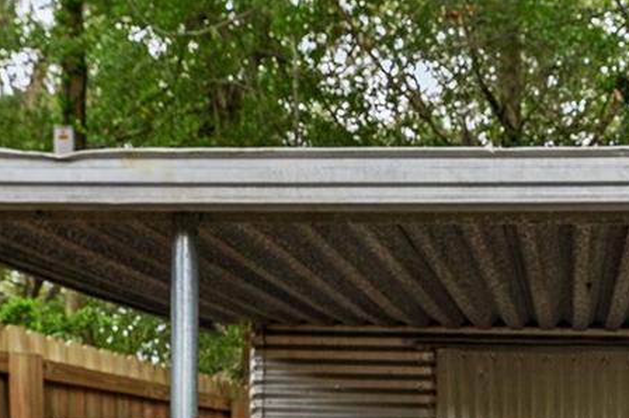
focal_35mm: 50
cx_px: 491
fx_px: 873
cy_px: 557
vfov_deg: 23.5
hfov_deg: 38.3
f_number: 7.1
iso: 400
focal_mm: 14
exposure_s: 1/100
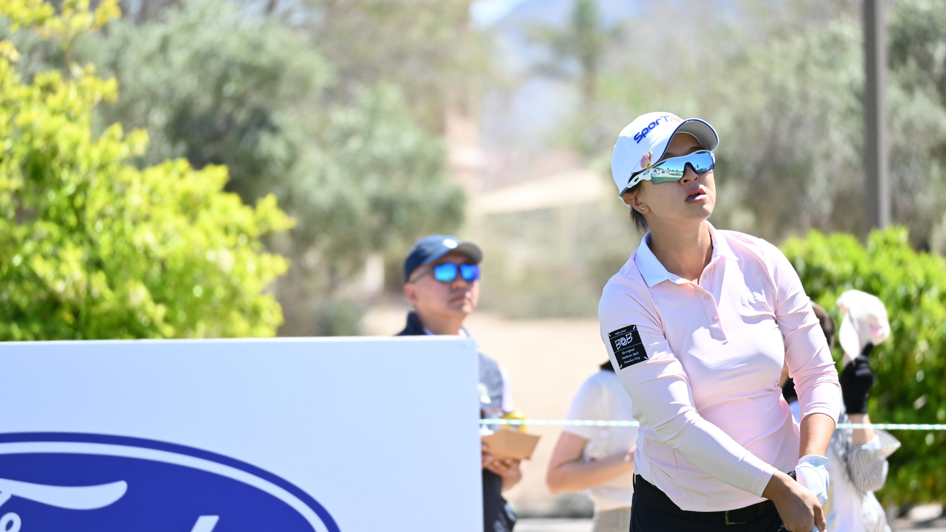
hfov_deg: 5.5
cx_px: 473
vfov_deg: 3.1
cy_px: 231
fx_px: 9859
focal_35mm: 393
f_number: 6.3
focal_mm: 250
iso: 360
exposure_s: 1/500
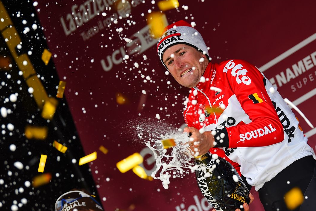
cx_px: 168
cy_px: 116
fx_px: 1246
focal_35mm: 142
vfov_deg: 9.7
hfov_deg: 14.5
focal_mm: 125
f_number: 3.2
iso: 800
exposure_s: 1/1000
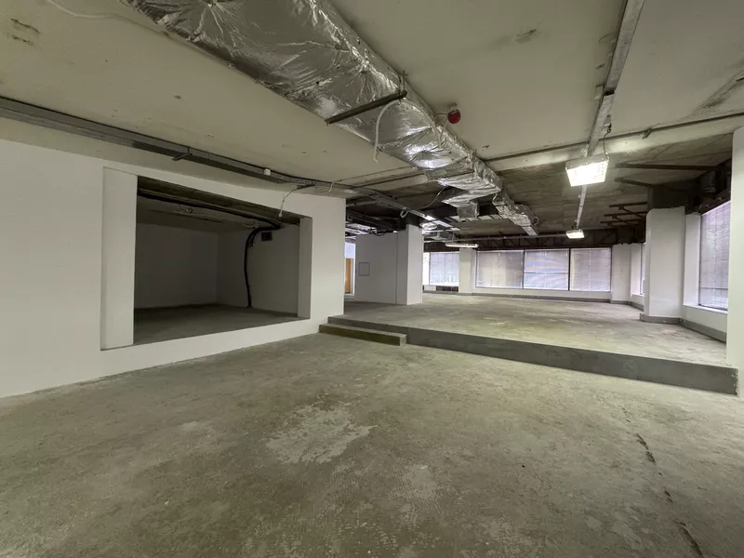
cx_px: 372
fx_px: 301
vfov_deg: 85.7
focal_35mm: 14
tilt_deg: -1.1
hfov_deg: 102.1
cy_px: 279
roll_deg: -0.9
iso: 500
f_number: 2.2
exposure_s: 1/50
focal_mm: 2.22
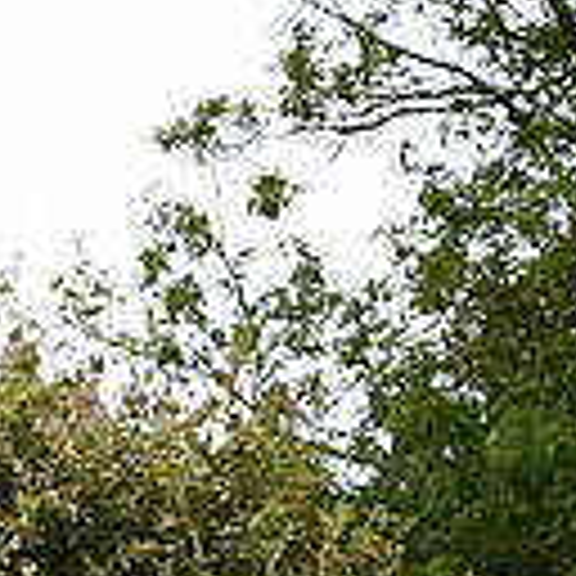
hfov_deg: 8.3
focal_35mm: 200
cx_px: -585
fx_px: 3765
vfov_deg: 8.6
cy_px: 738
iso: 1100
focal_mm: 52
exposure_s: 1/1250
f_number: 5.6
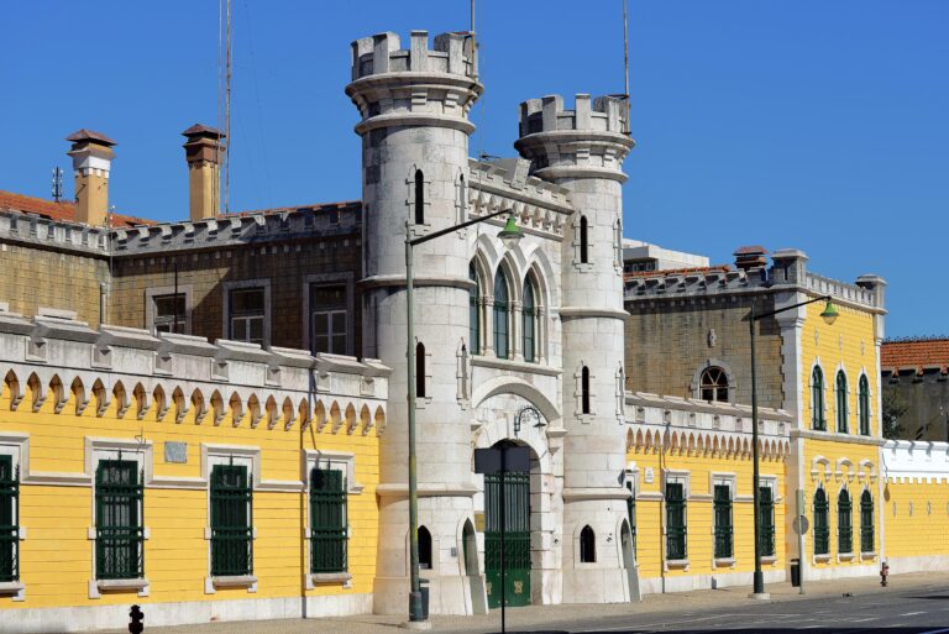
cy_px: 317
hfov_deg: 28.8
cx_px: 474
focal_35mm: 70
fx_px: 1846
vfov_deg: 19.5
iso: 100
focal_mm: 70
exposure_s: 1/640
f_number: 7.1
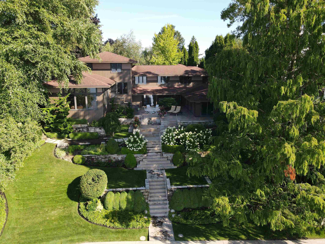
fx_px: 225
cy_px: 122
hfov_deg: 71.6
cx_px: 162
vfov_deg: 56.8
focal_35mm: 24
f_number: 2.8
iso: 100
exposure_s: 1/200
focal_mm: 4.5
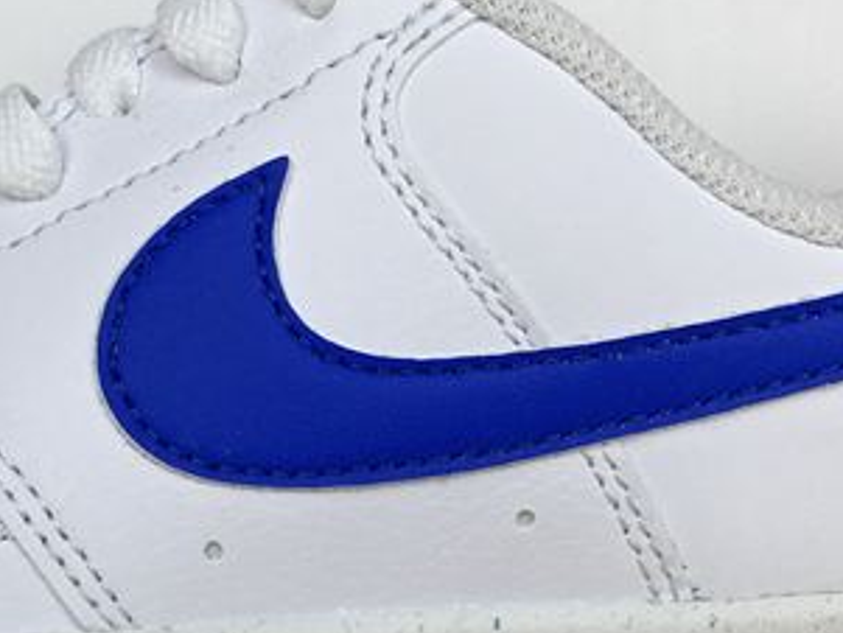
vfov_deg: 19.0
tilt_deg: -9.4
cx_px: 221
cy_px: 510
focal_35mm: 77
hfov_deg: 25.1
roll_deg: +0.6
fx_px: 1876
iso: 25
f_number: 2.2
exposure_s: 1/212
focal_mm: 4.15
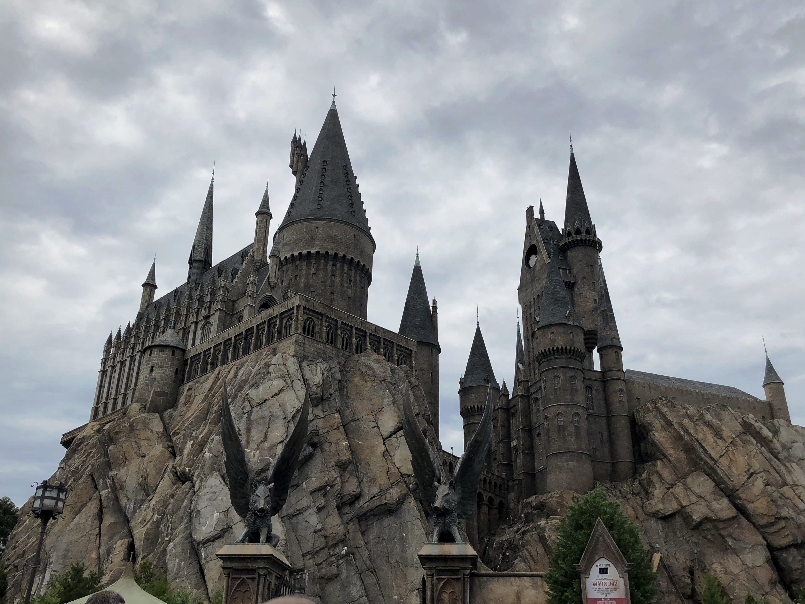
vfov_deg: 49.7
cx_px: 402
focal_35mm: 28
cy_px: 302
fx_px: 651
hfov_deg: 63.4
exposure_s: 1/3745
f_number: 1.8
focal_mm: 3.99
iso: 20
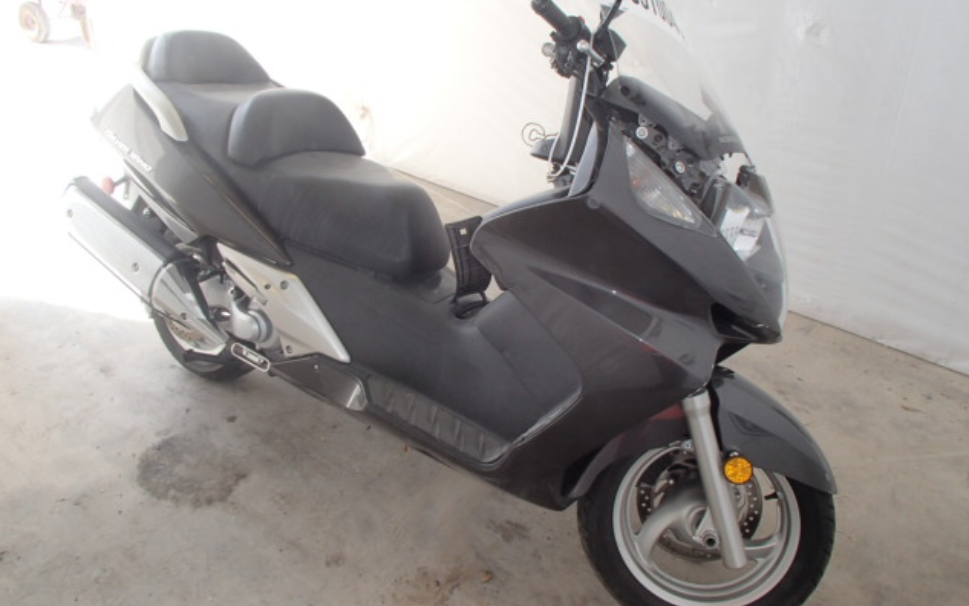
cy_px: 259
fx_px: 792
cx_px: 482
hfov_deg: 62.9
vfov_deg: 41.8
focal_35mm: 30
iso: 100
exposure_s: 1/125
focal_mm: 5
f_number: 3.9
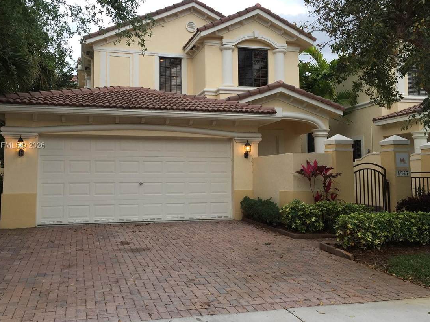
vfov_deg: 41.8
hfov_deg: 53.9
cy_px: 146
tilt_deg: +5.9
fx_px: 422
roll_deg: -0.7
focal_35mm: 34
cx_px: 199
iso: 32
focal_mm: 4.15
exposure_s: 1/60
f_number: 2.2
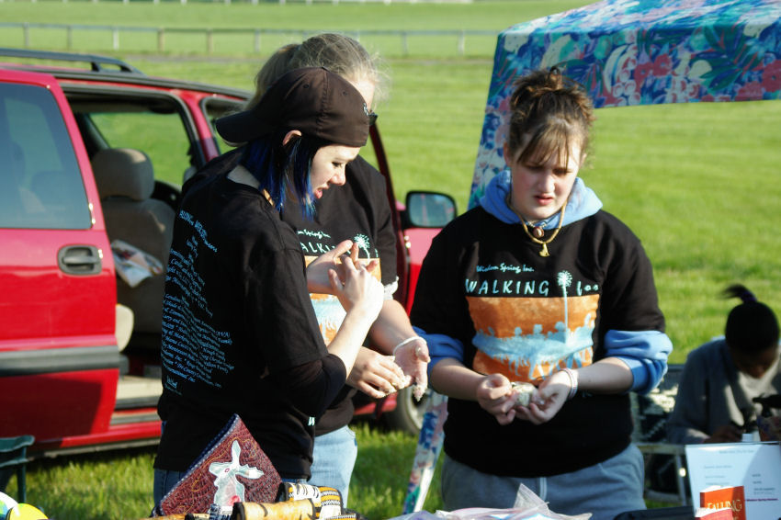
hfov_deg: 14.7
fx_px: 3025
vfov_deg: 9.8
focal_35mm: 140
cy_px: 260
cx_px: 390
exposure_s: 1/250
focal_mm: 93
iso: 200
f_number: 9.5
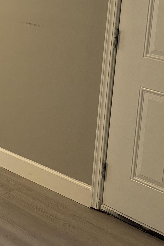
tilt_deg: -10.2
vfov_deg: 23.6
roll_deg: -0.2
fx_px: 574
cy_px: 26
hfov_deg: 13.8
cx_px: -163
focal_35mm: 84
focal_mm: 5.96
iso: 200
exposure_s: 1/60
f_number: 1.6
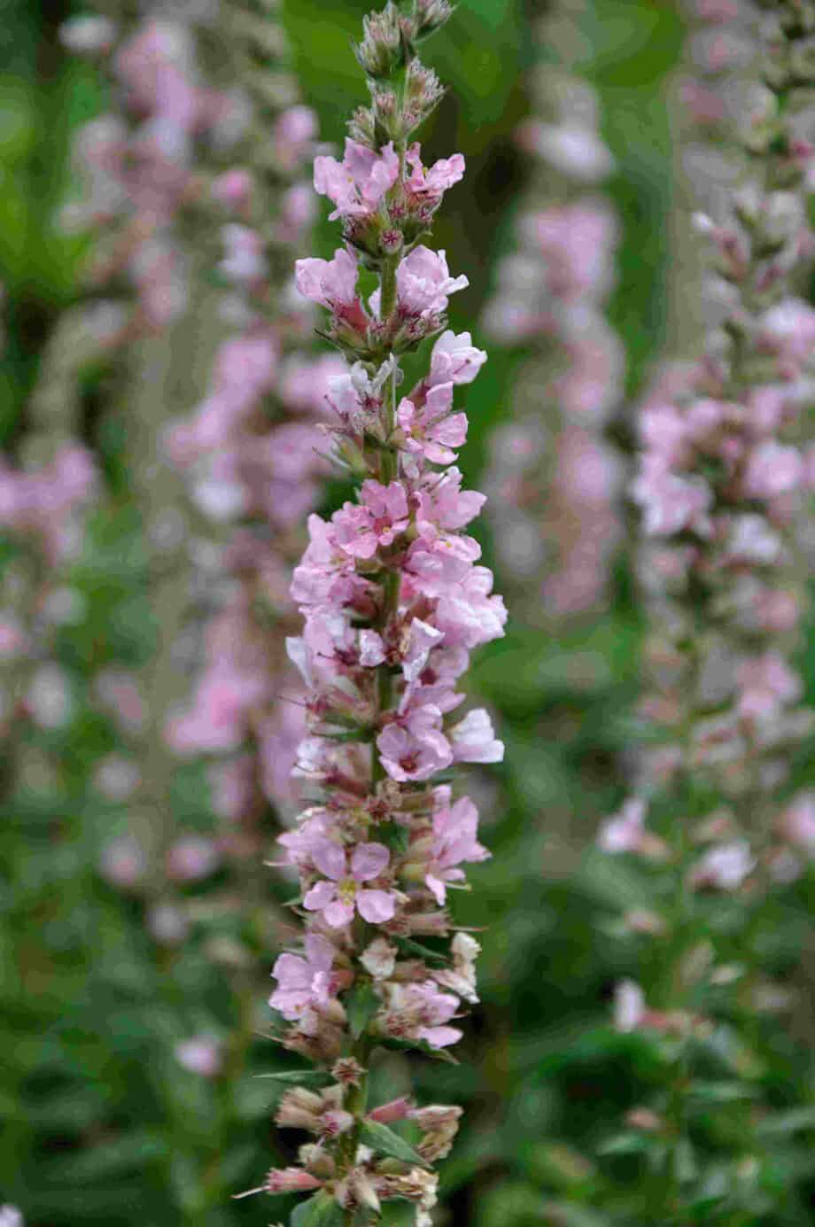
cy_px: 614
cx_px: 408
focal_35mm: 128
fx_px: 4340
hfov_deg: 10.7
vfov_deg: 16.1
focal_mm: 85
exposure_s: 1/500
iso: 360
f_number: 5.6
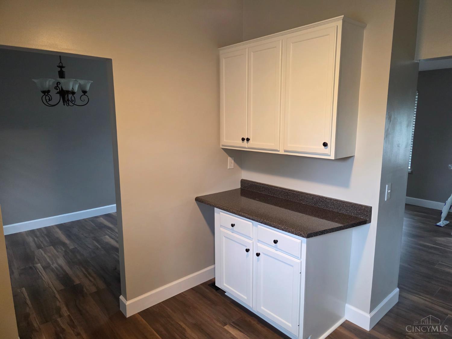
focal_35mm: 23
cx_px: 226
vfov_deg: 58.9
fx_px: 300
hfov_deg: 73.9
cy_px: 170
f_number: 1.7
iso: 500
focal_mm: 6.3
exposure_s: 1/120
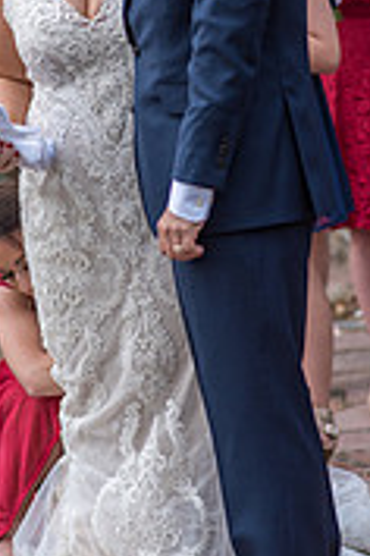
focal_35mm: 216
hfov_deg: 6.4
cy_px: 60
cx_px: 88
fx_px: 3330
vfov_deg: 9.5
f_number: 2.8
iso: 100
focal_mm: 85
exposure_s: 1/400
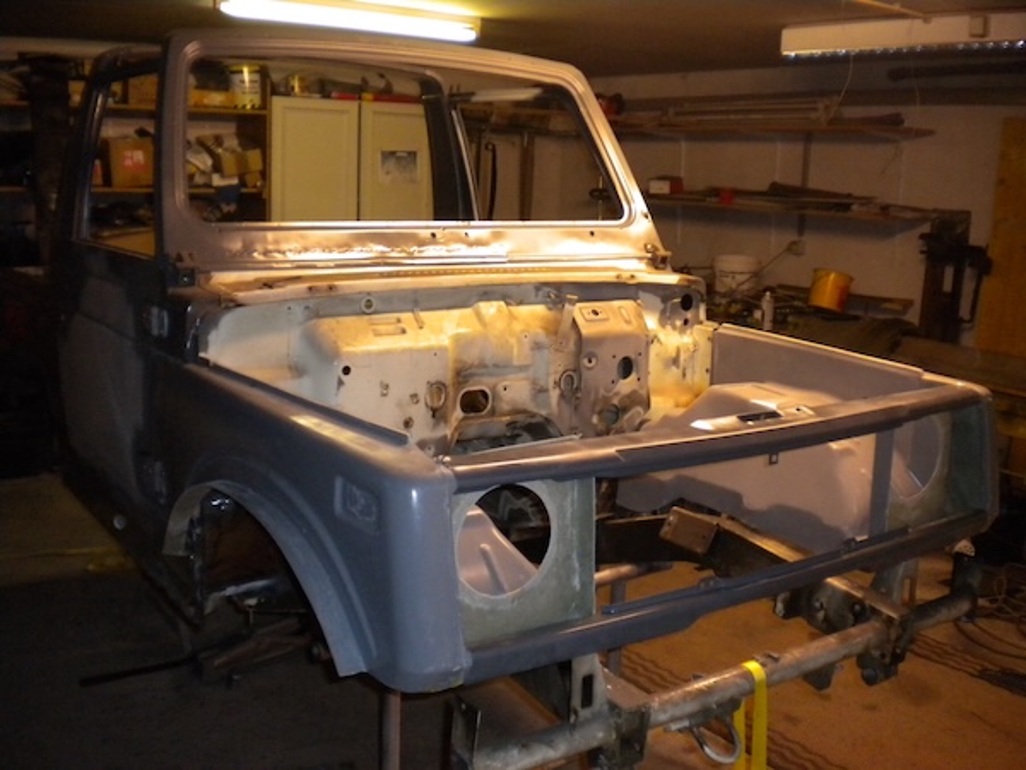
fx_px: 1037
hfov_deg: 52.6
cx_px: 513
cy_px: 385
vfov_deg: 40.7
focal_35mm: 35
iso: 400
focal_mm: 6.3
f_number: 3.1
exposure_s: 1/30
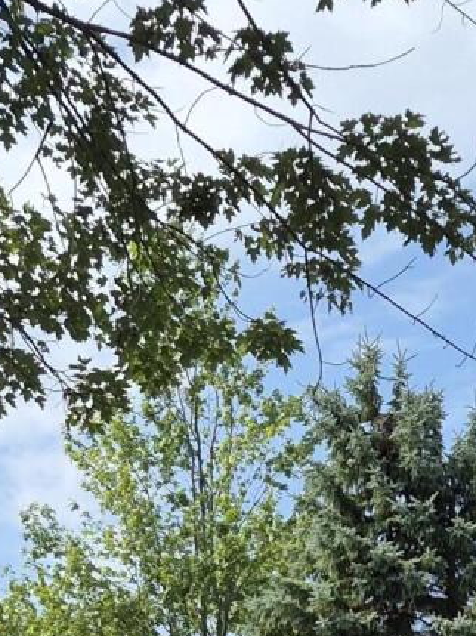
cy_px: 1189
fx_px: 1964
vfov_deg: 15.5
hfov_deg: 13.8
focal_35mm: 107
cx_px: 263
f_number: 1.8
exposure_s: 1/4752
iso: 80
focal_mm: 5.4
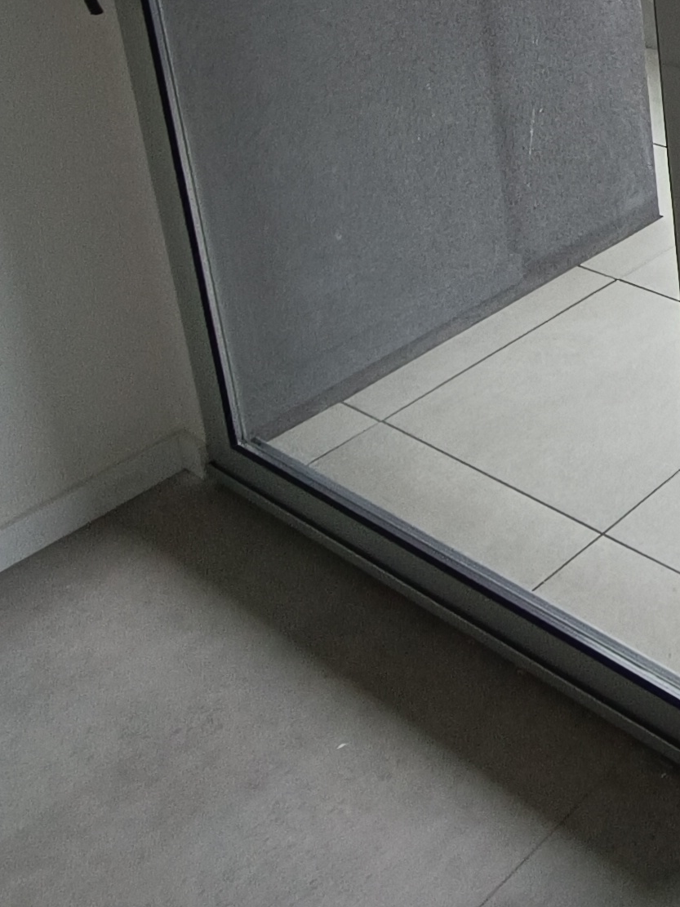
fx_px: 1231
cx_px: 986
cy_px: -70
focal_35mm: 47
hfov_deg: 24.7
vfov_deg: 35.2
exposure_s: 1/100
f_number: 2.2
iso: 131
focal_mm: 1.66
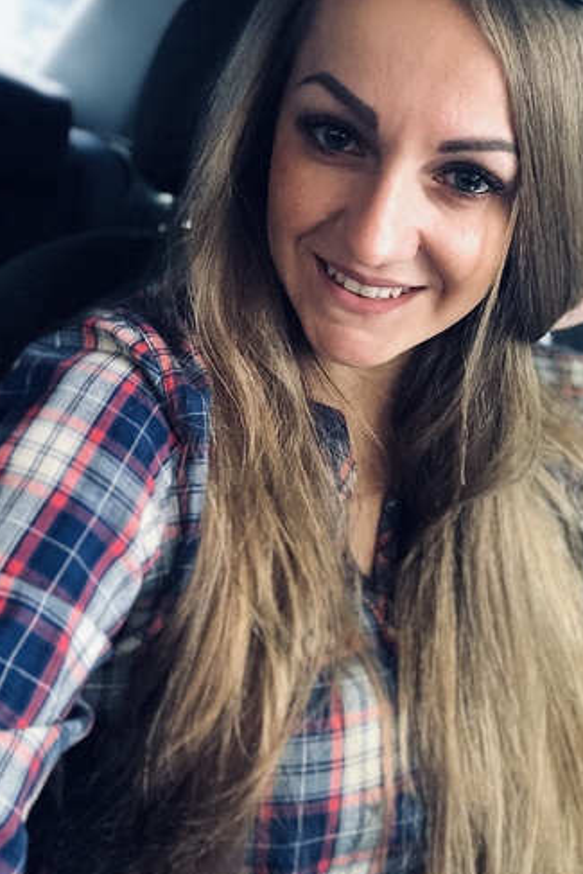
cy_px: 348
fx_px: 995
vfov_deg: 47.1
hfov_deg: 32.4
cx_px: 390
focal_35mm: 41
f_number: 2.2
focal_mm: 2.87
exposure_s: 1/30
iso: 200
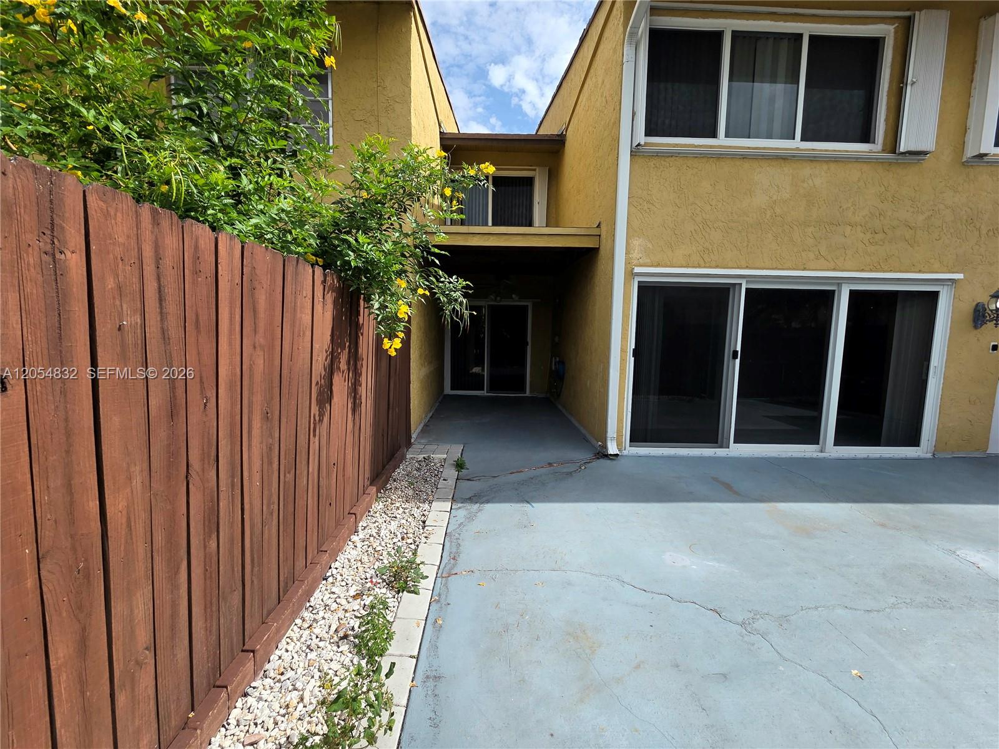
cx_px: 500
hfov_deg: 106.2
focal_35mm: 13
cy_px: 374
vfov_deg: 89.9
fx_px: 375
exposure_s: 1/2500
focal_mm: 2.2
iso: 50
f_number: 2.2
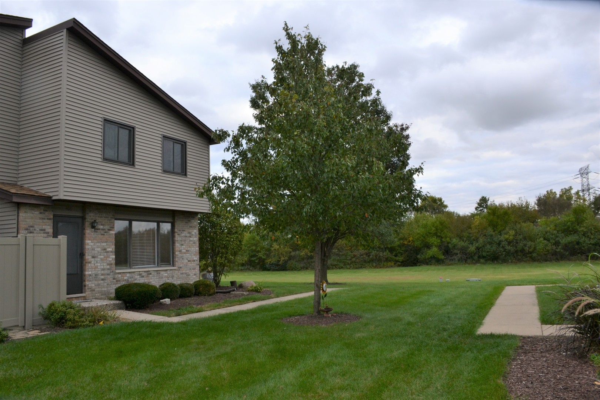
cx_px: 300
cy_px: 200
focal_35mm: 27
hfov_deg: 67.4
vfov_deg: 47.9
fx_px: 450
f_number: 9
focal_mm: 18
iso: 280
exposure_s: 1/100
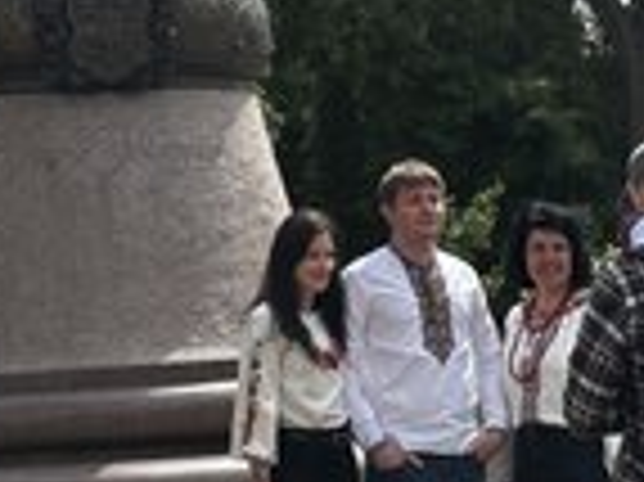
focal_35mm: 134
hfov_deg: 14.7
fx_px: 2491
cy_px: -140
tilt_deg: +9.8
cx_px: 257
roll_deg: +3.1
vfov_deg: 10.8
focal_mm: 6.86
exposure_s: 1/3731
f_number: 1.78
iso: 64
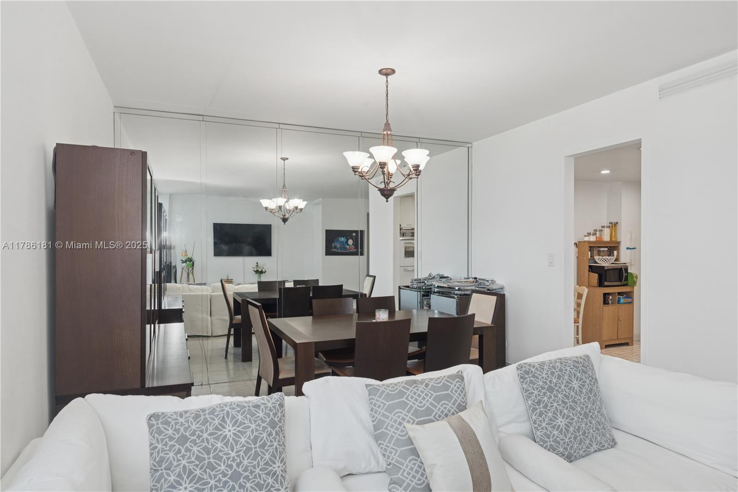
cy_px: 246
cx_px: 369
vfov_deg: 57.2
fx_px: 451
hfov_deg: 78.6
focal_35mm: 22
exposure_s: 1/15
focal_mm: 22
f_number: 8
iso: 200
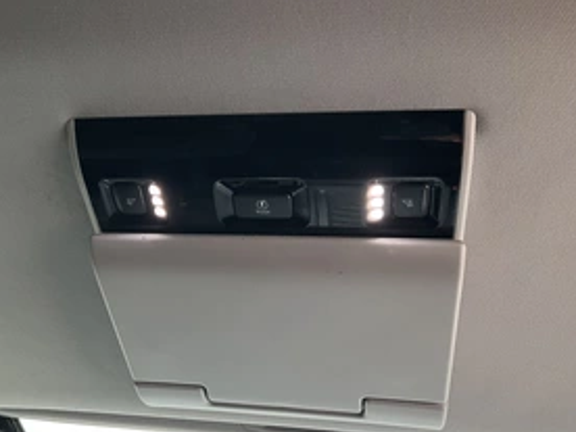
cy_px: 294
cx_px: 234
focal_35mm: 42
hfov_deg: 44.6
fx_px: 699
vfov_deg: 34.0
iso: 80
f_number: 1.8
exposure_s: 1/60
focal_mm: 3
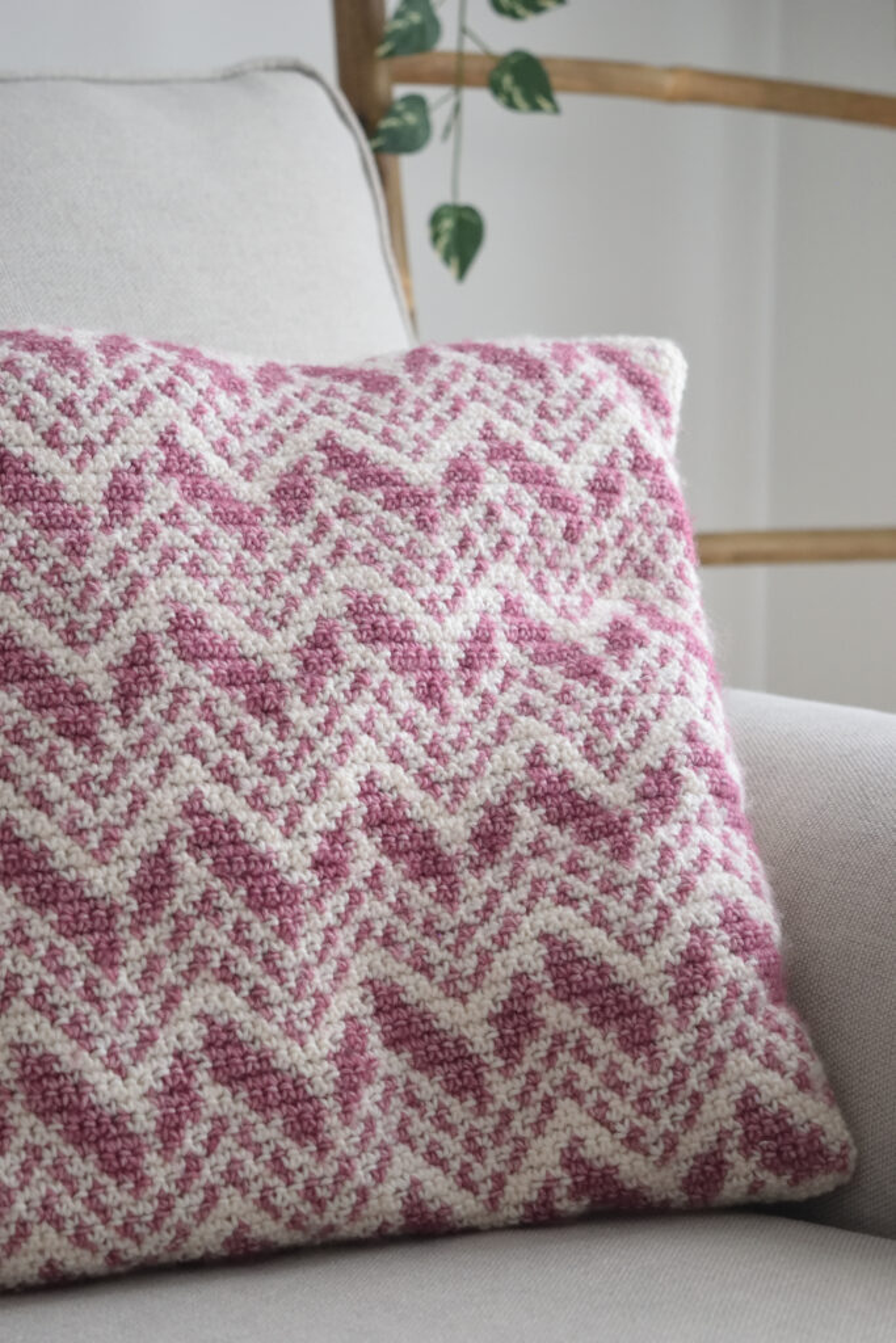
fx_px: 2687
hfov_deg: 18.9
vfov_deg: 28.1
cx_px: 448
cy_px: 672
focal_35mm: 72
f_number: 5.6
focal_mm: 48
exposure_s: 1/125
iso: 1600
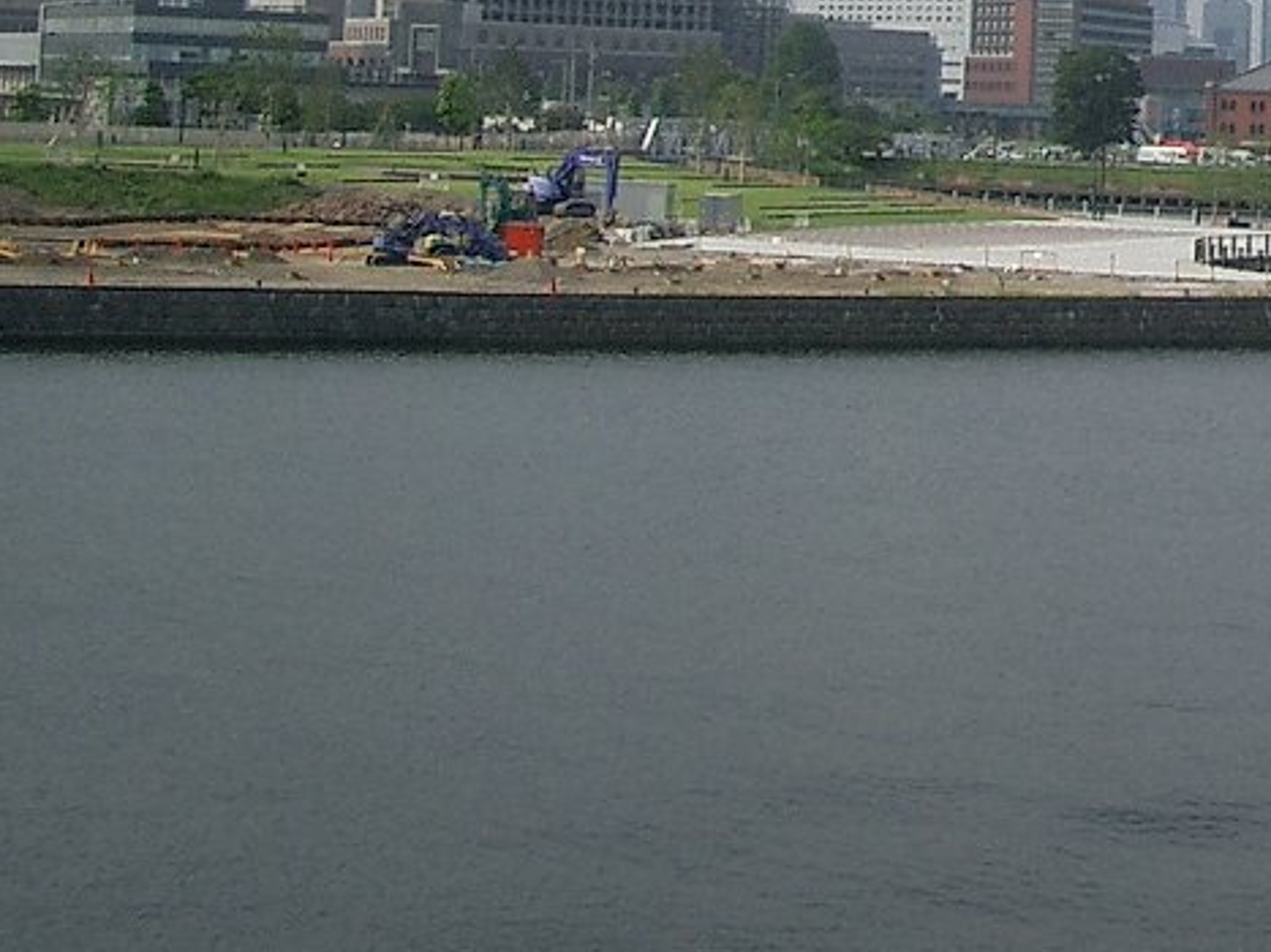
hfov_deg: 19.4
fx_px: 3524
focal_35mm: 96
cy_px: -288
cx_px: 1478
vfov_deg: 14.7
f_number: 4.3
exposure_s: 1/500
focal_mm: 5.8
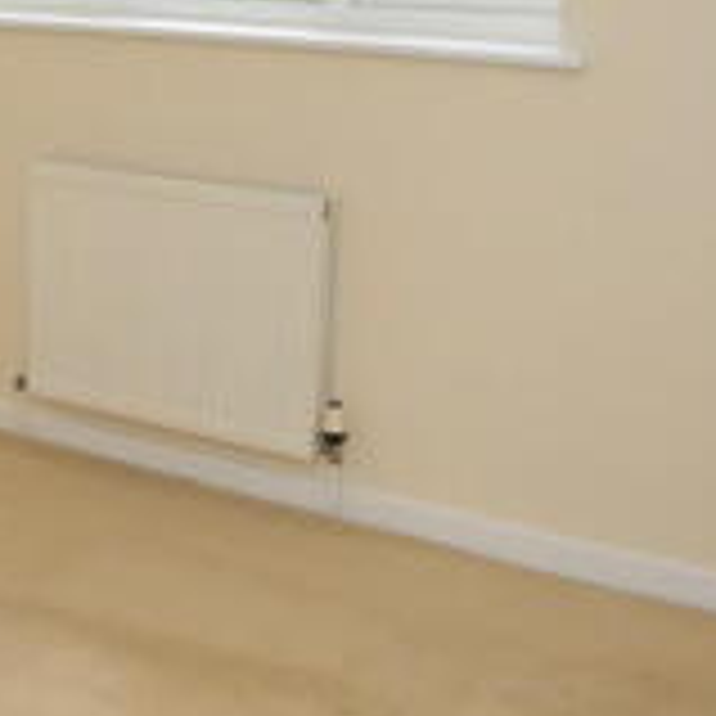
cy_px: 187
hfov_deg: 18.6
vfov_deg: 19.0
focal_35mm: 91
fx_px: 2130
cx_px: -2
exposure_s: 1/120
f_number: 2.8
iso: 100
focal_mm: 6
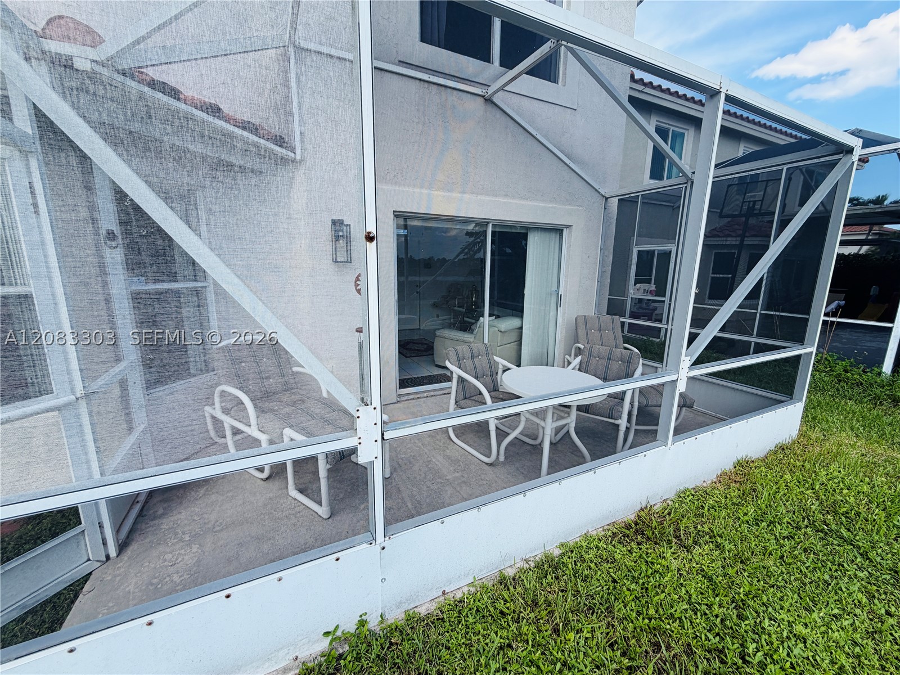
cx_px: 450
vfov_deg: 85.7
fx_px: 364
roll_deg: -0.6
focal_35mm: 14
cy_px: 338
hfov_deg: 102.1
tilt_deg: -10.9
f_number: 2.2
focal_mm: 2.22
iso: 40
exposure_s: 1/638
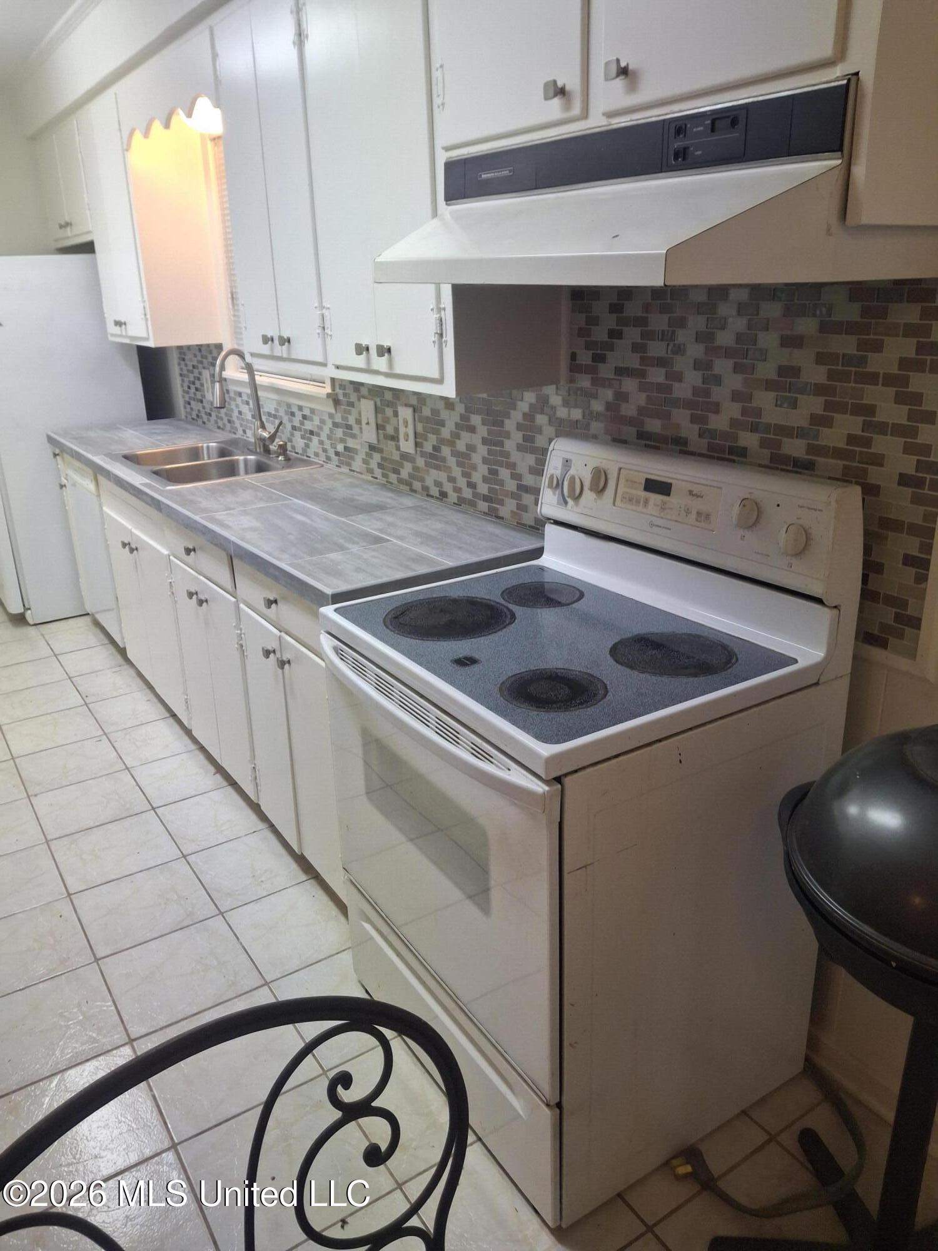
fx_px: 903
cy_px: 626
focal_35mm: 25
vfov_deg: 69.4
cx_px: 469
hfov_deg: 54.9
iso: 200
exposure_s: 1/100
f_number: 1.8
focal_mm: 4.69
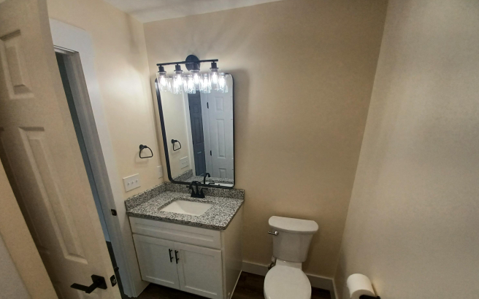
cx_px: 240
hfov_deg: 105.3
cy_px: 181
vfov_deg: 77.6
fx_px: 183
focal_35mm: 14
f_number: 2.2
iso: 80
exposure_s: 1/120
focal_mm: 1.42
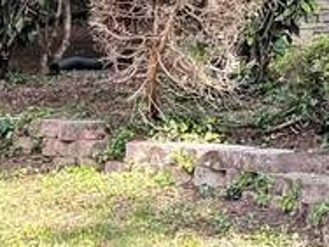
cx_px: 751
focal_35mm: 163
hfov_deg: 10.6
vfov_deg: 8.4
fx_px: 1549
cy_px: -338
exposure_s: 1/325
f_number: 1.78
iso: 80
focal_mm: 6.76
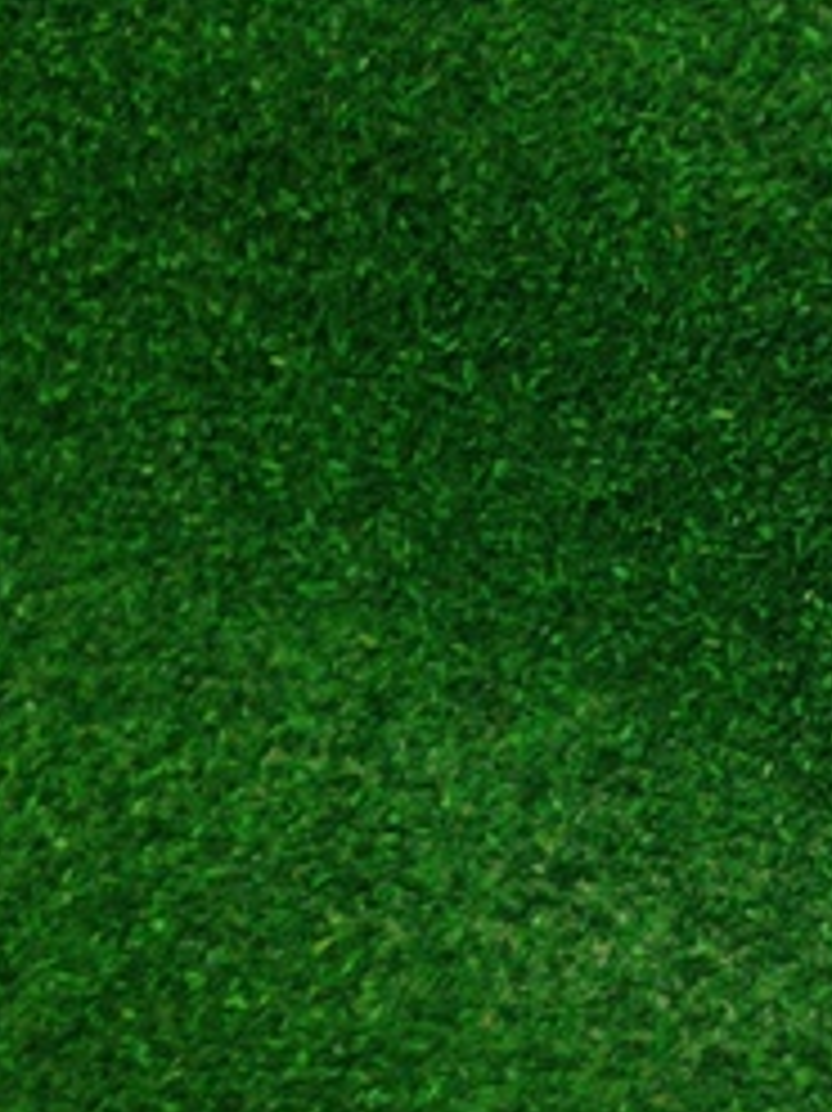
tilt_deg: -40.0
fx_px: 2855
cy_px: 732
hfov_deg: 16.1
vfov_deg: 21.9
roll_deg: +0.7
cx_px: 922
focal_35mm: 89
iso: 80
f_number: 2.4
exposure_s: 1/20
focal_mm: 4.12
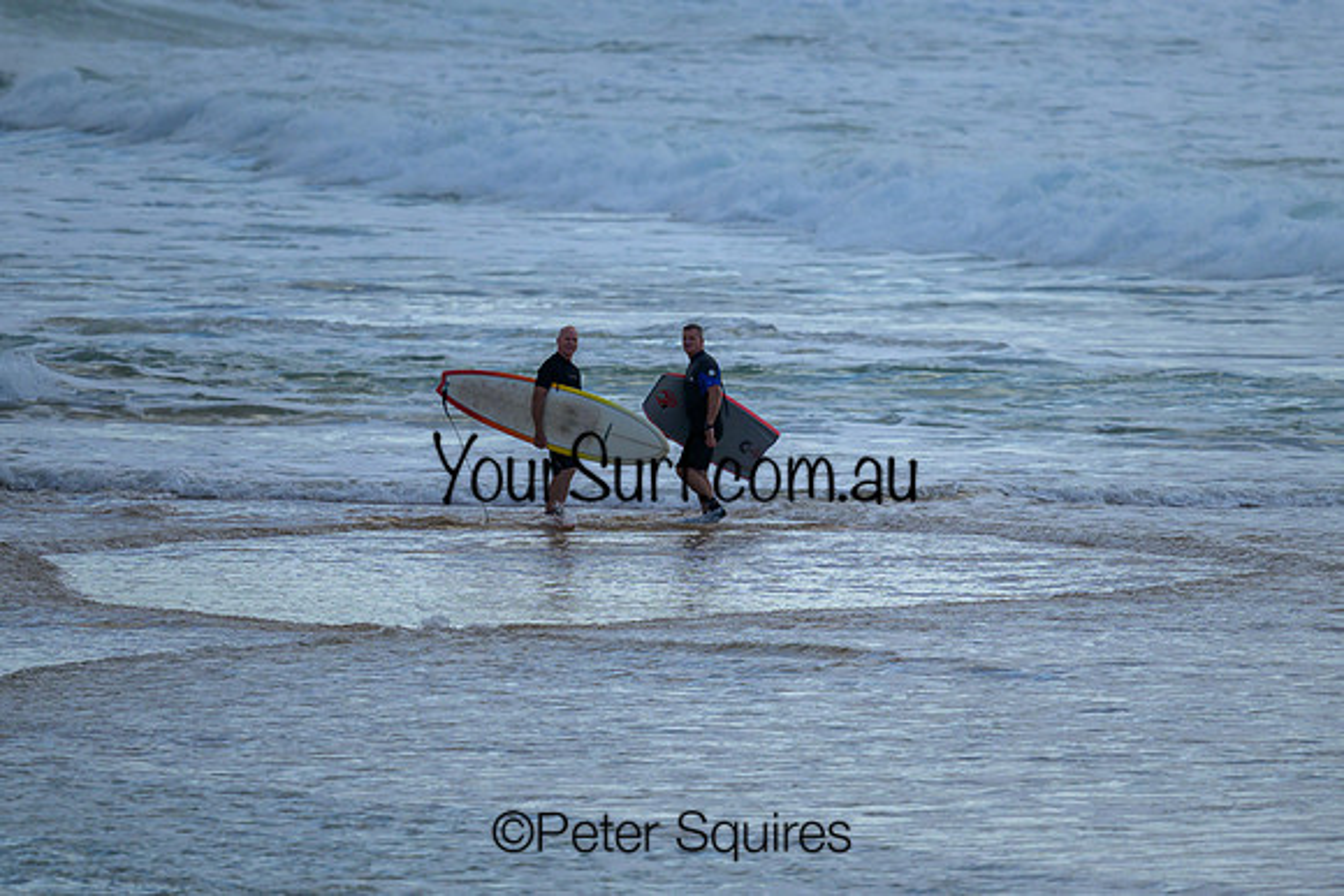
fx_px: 36933
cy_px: 426
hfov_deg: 2.1
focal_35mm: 989
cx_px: 692
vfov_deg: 1.4
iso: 450
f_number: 6.3
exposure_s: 1/2500
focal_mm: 800
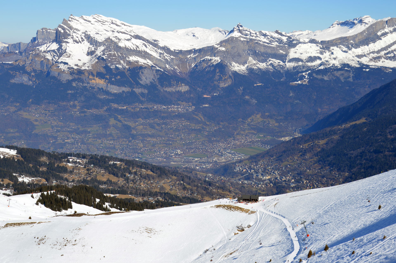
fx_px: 659
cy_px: 132
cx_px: 198
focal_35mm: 60
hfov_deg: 33.4
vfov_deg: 22.6
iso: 100
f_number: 9
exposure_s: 1/320
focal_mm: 40
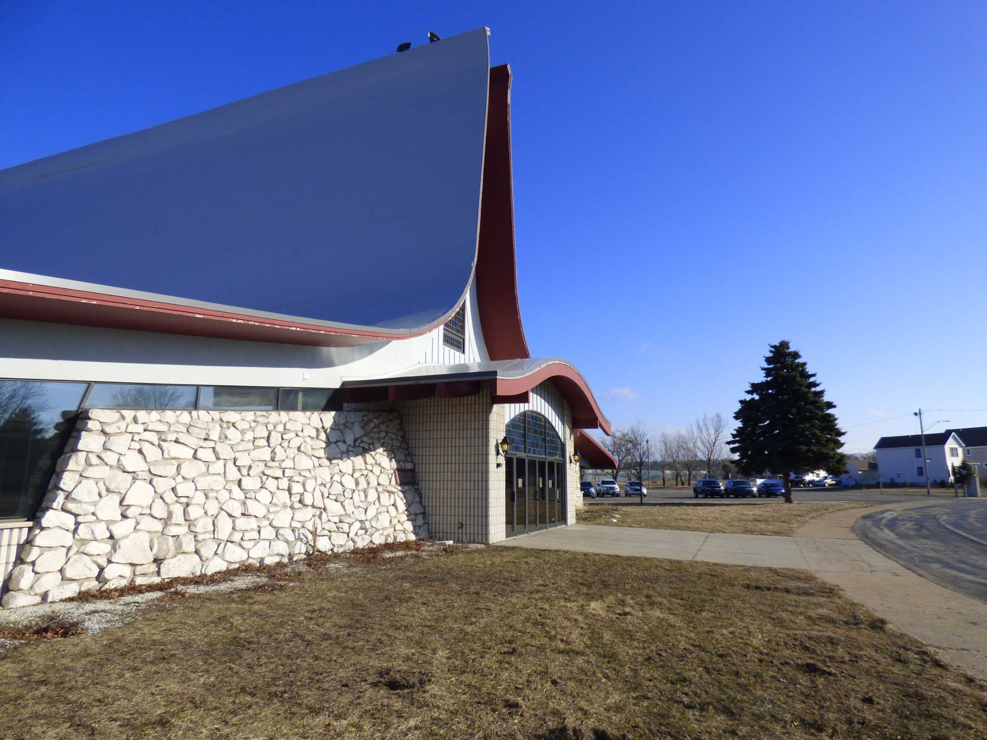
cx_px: 494
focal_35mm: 20
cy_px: 370
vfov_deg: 66.0
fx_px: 570
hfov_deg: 81.7
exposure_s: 1/2000
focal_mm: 3.58
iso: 100
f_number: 2.8
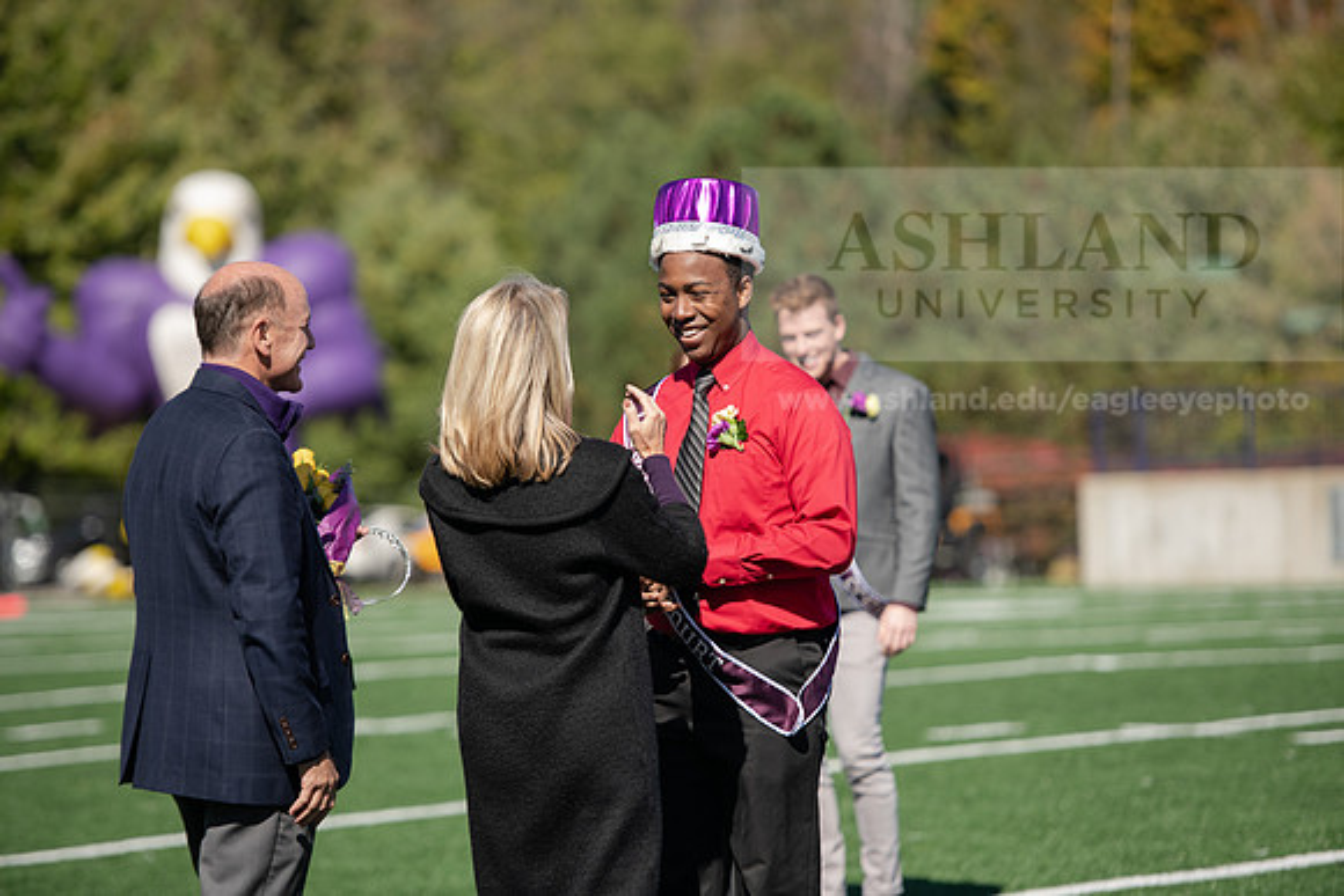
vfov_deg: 8.1
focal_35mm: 170
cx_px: 672
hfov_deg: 12.1
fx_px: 6348
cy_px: 448
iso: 200
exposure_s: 1/2000
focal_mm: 170
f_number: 3.2
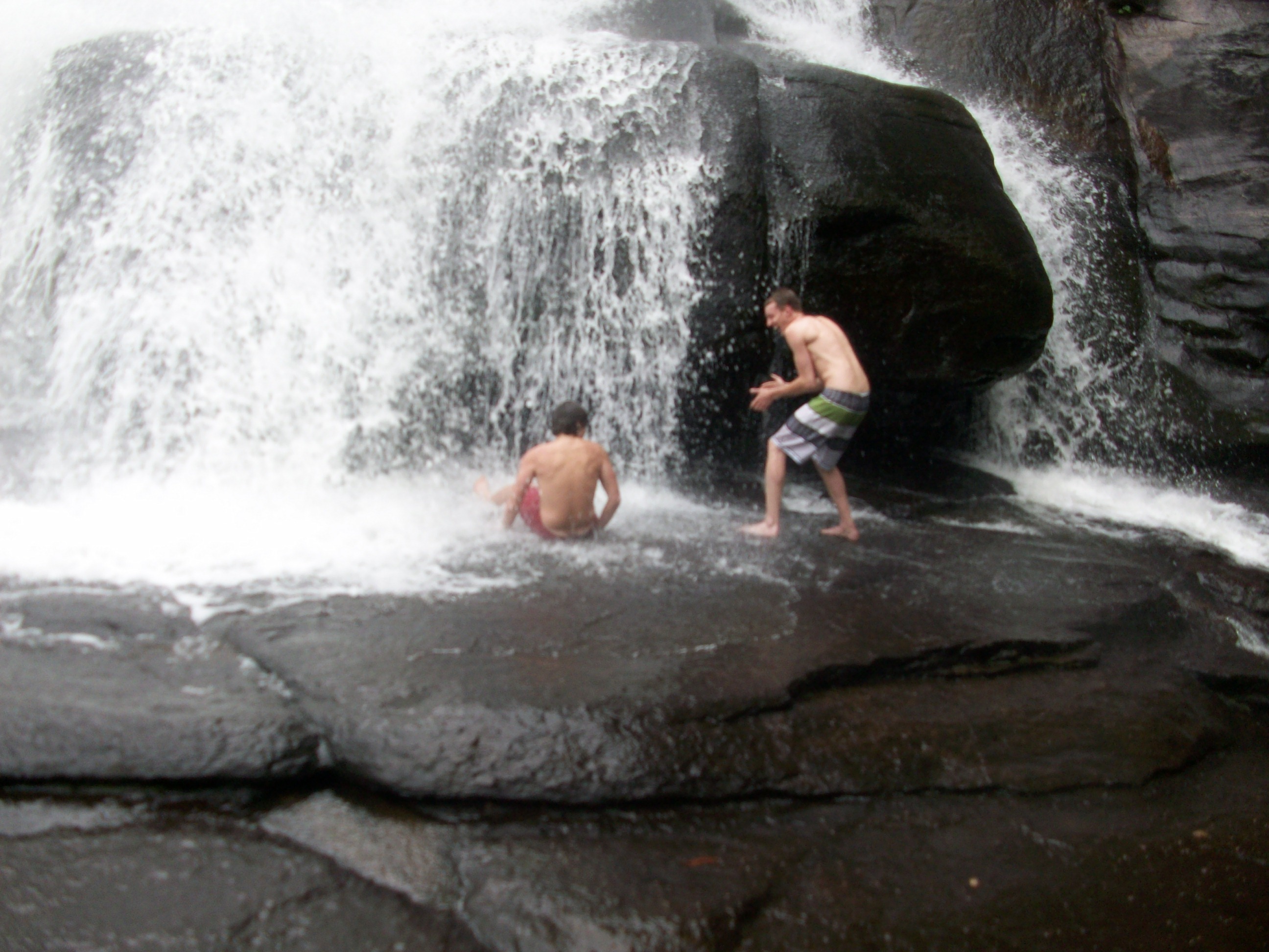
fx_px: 1246
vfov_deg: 41.8
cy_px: 476
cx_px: 634
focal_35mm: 34
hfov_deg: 54.0
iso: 64
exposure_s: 1/241
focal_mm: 5.7
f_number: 2.8
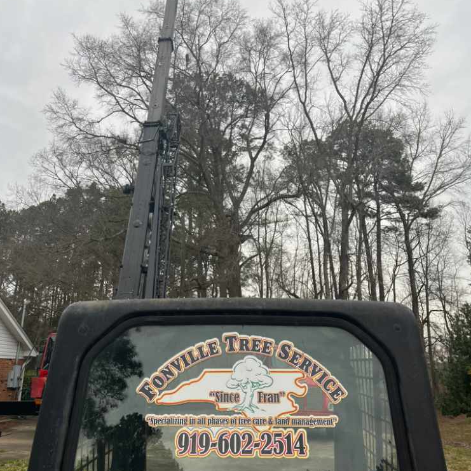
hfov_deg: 52.5
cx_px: 235
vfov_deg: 52.4
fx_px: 477
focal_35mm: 31
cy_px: 207
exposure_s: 1/467
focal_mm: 5.1
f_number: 1.6
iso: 50
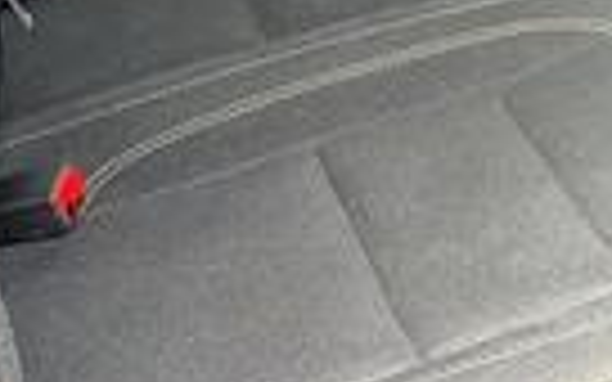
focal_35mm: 130
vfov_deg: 10.0
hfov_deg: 15.3
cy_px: -58
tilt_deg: -17.2
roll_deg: +2.2
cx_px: 806
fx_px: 2168
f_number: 1.6
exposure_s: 1/230
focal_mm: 5.96
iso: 100
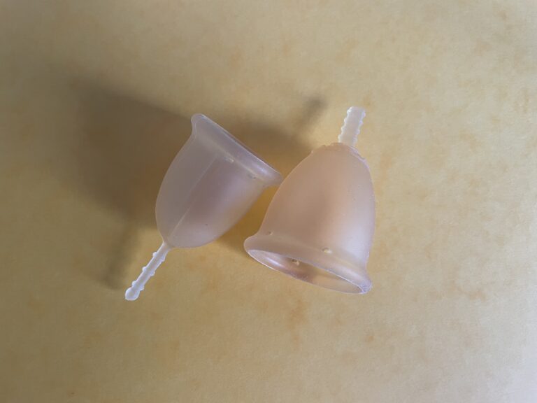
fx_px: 403
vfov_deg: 53.1
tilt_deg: -82.1
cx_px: 268
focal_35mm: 26
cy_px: 202
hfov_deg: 67.3
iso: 160
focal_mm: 4.2
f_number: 1.6
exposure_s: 1/60
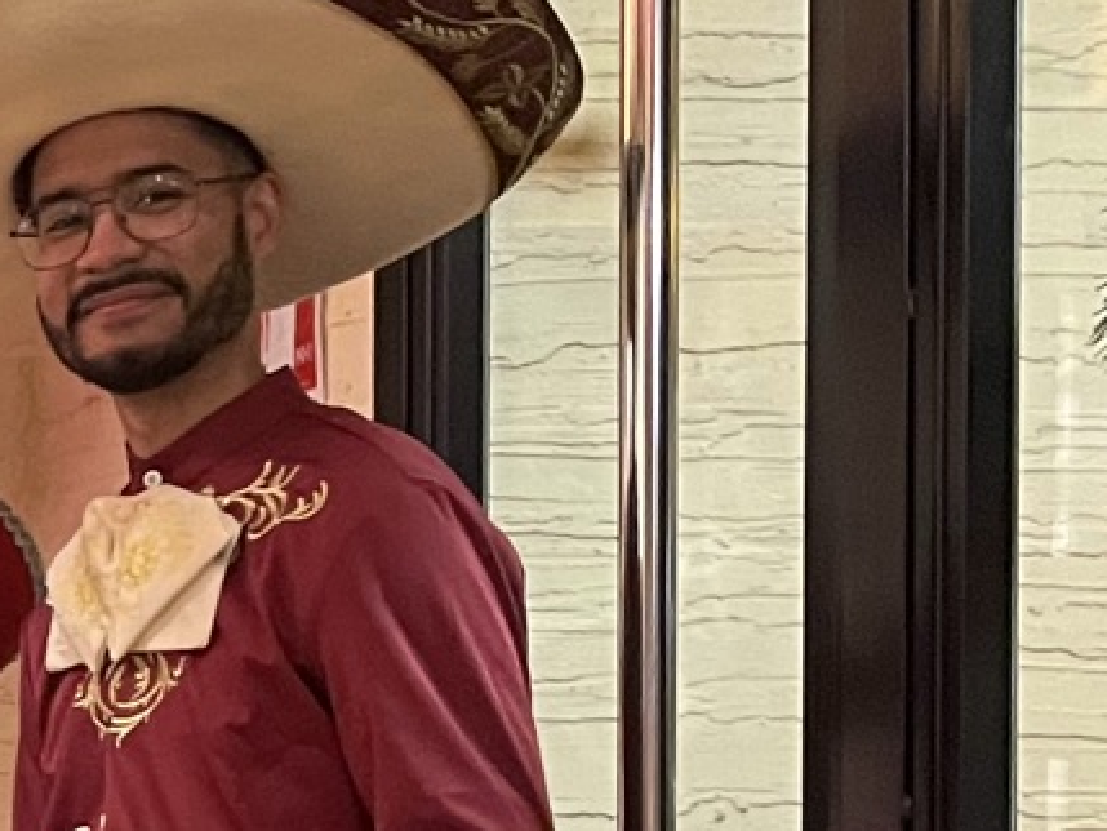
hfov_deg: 13.9
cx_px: -955
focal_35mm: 124
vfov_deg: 11.6
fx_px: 3967
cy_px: 1146
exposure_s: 1/50
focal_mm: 4.2
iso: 500
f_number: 1.6
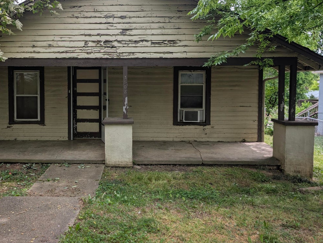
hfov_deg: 54.7
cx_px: 121
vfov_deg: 42.8
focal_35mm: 33
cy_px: 96
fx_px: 308
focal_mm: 6.9
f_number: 1.68
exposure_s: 1/490
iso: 18
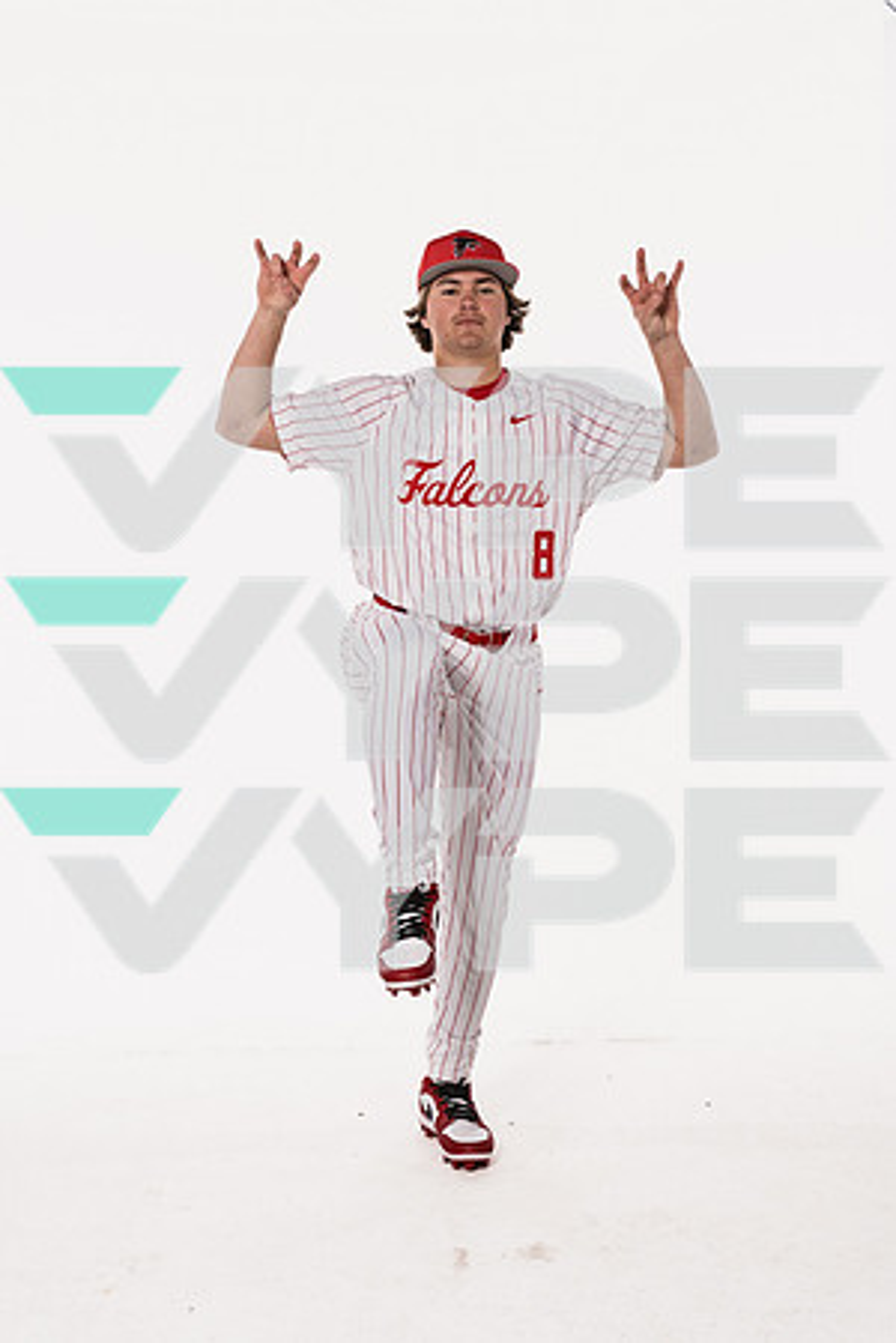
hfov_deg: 24.2
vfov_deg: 35.6
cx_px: 448
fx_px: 2091
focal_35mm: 56
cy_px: 672
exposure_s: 1/250
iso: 800
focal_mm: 56
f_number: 8
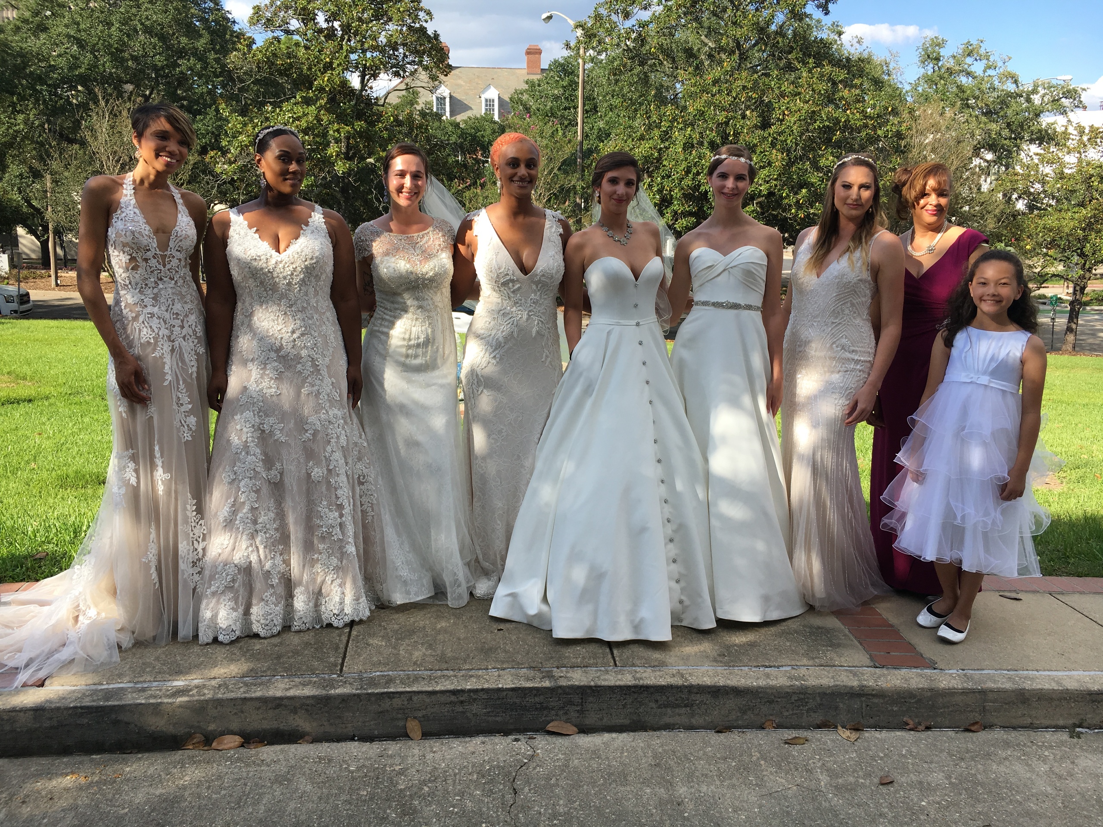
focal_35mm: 29
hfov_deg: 61.7
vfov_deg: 48.2
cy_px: 414
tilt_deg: -12.4
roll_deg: -0.8
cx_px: 552
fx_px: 924
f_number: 2.2
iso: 25
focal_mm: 4.15
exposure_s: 1/712
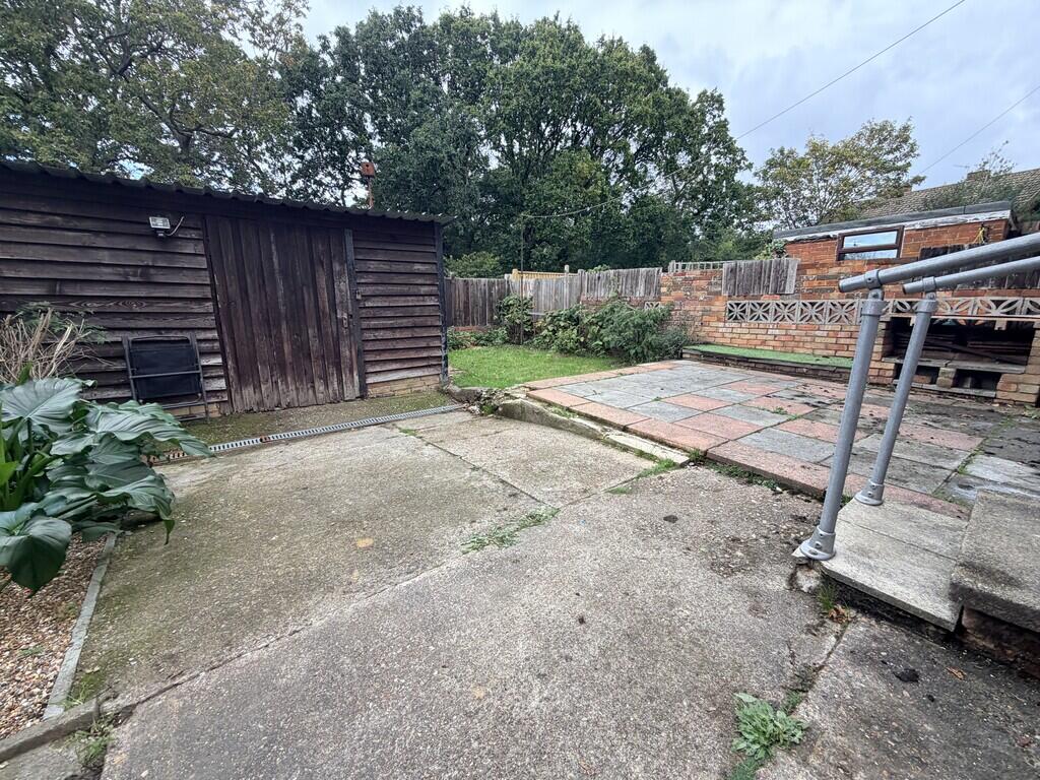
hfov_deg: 102.1
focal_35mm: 14
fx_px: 421
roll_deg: -1.1
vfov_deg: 85.7
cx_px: 520
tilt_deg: -11.6
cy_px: 390
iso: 50
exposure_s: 1/230
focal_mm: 2.22
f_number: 2.2
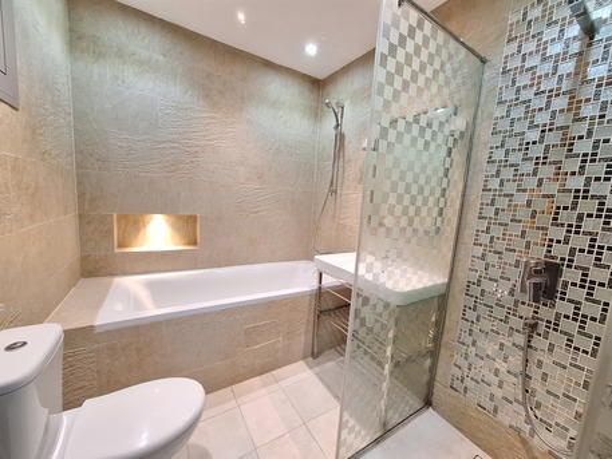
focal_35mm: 13
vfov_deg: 89.9
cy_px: 230
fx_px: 230
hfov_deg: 106.2
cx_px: 306
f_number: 2.2
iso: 200
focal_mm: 1.74
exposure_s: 1/40
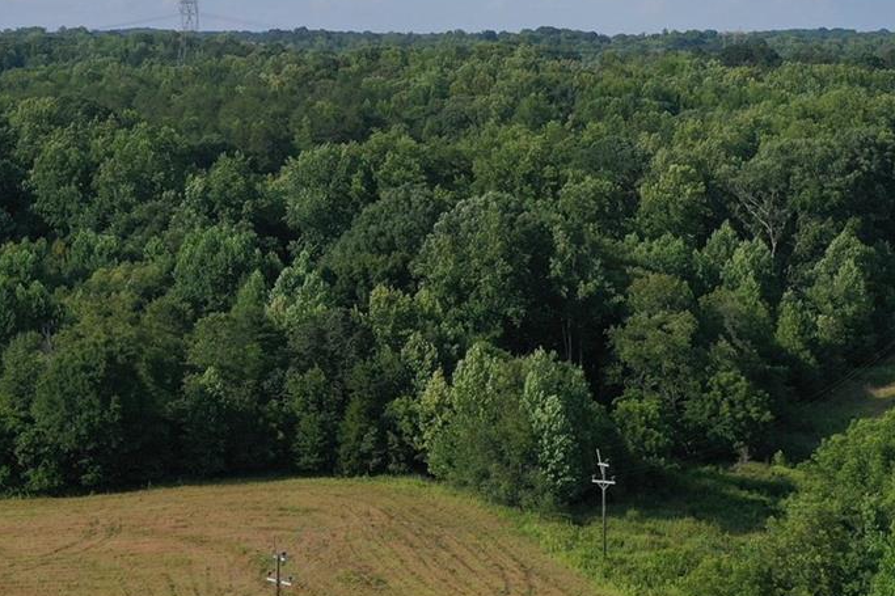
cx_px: 645
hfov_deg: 24.0
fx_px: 2088
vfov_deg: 16.2
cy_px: 247
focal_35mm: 84
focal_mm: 10.26
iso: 100
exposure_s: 1/640
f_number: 6.3
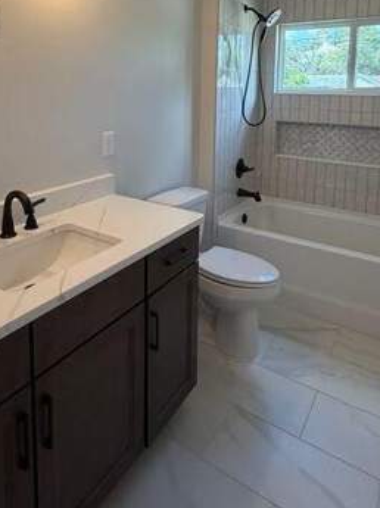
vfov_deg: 63.7
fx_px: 381
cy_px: 131
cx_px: 180
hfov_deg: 53.0
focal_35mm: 26
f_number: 2.2
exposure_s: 1/120
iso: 125
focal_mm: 2.22
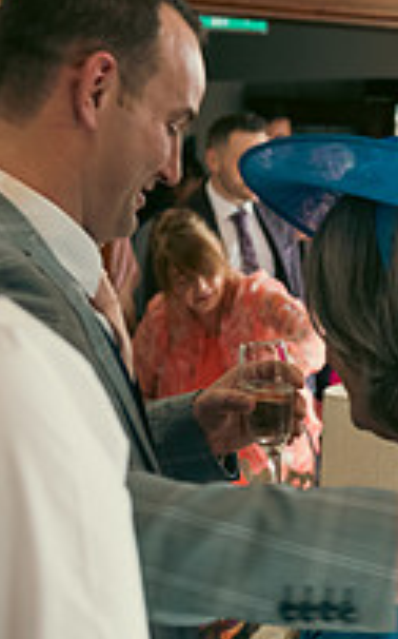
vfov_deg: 16.2
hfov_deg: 10.0
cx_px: 483
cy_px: 343
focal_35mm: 129
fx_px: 2242
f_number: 3.5
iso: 400
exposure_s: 1/100
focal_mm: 44
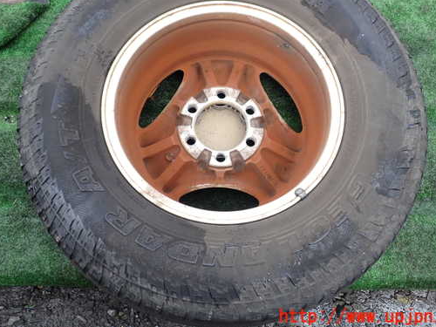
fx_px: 453
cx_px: 215
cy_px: 132
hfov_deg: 51.4
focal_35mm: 36
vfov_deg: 39.5
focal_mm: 5.4
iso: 100
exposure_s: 1/250
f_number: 3.2
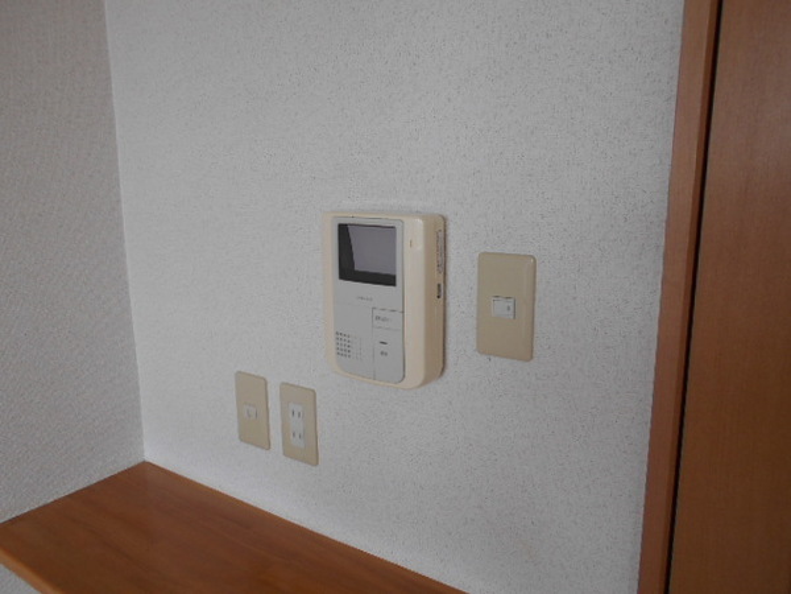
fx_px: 594
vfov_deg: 53.1
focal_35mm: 26
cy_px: 297
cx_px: 396
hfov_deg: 67.3
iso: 80
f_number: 3.2
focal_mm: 4.6
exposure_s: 1/30
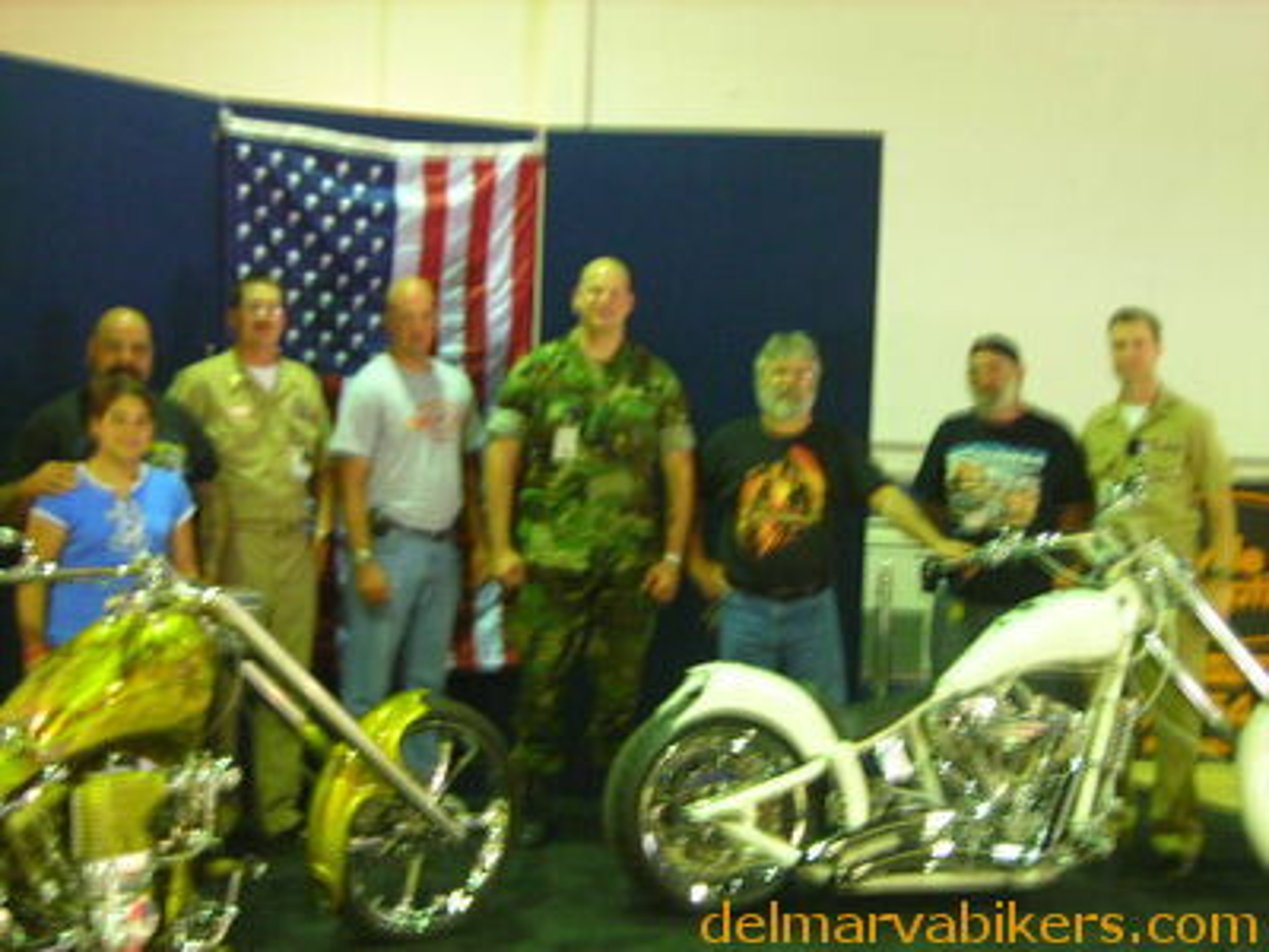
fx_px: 2016
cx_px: 634
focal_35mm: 55
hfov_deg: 34.9
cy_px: 476
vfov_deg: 26.6
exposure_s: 1/4
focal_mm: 9.1
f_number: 3.6
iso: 170
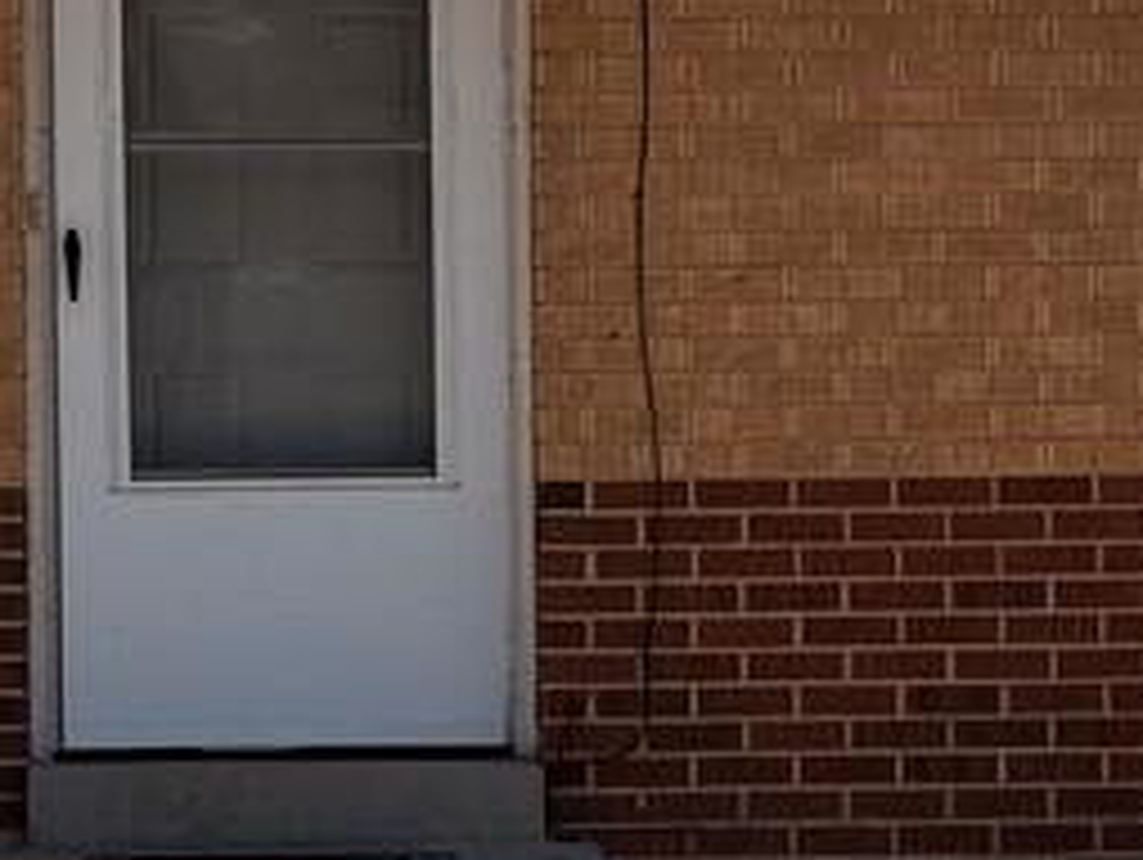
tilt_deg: -2.1
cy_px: 662
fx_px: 4991
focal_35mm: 151
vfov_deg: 9.8
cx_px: 490
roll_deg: +0.3
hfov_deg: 13.1
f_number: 1.78
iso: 80
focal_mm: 6.76
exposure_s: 1/4167
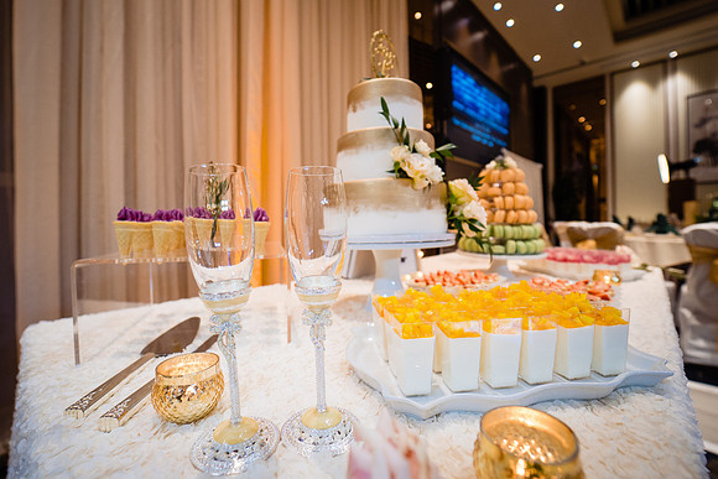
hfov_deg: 98.6
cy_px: 225
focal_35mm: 15
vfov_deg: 75.5
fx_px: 309
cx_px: 347
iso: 1250
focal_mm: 14
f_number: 2.8
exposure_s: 1/160
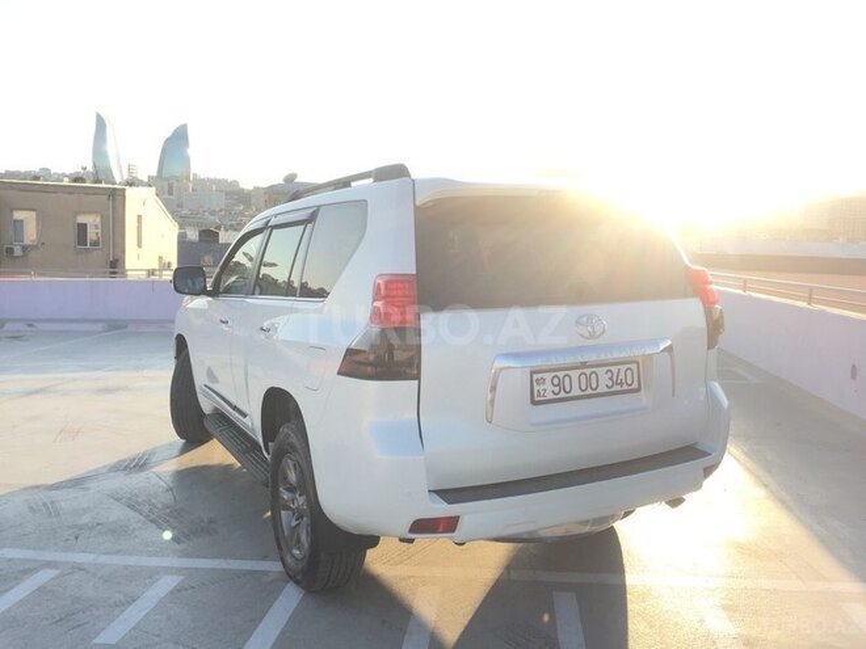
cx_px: 433
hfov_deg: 61.7
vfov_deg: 48.2
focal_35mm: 29
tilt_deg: -5.5
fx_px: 726
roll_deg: -2.8
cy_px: 324
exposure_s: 1/557
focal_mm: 4.15
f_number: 2.2
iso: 32
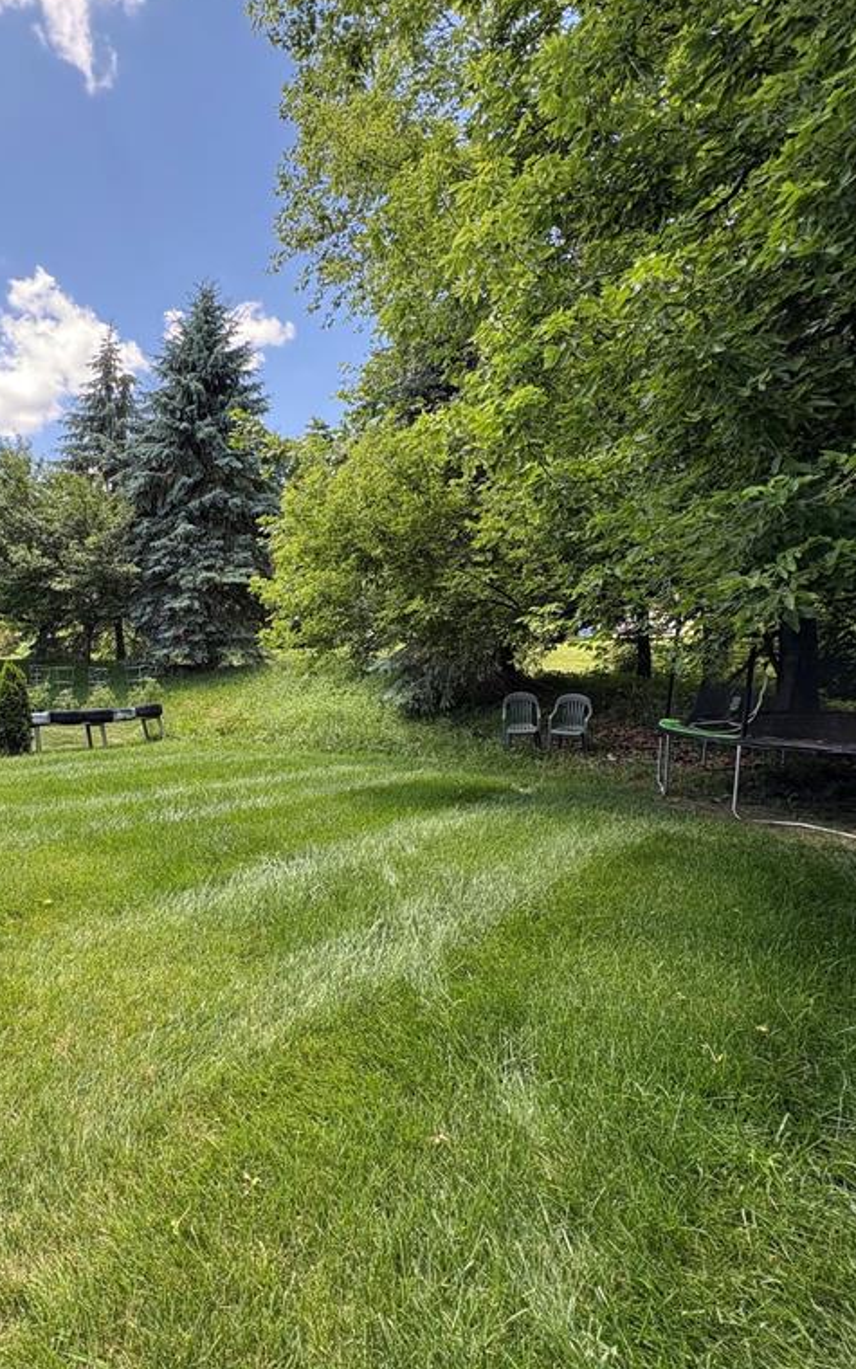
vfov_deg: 85.1
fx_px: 747
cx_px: 193
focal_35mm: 20
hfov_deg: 56.1
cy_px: 679
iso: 64
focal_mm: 2.22
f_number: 2.2
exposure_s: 1/298
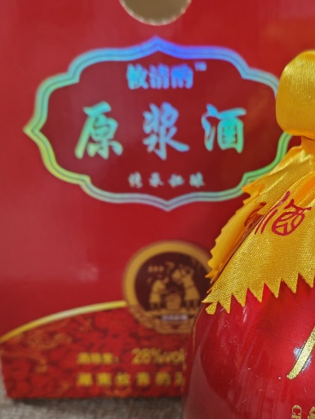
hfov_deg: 25.8
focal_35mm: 56
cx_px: 242
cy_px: 275
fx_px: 679
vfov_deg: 34.1
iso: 640
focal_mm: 6.12
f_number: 1.9
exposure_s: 1/50
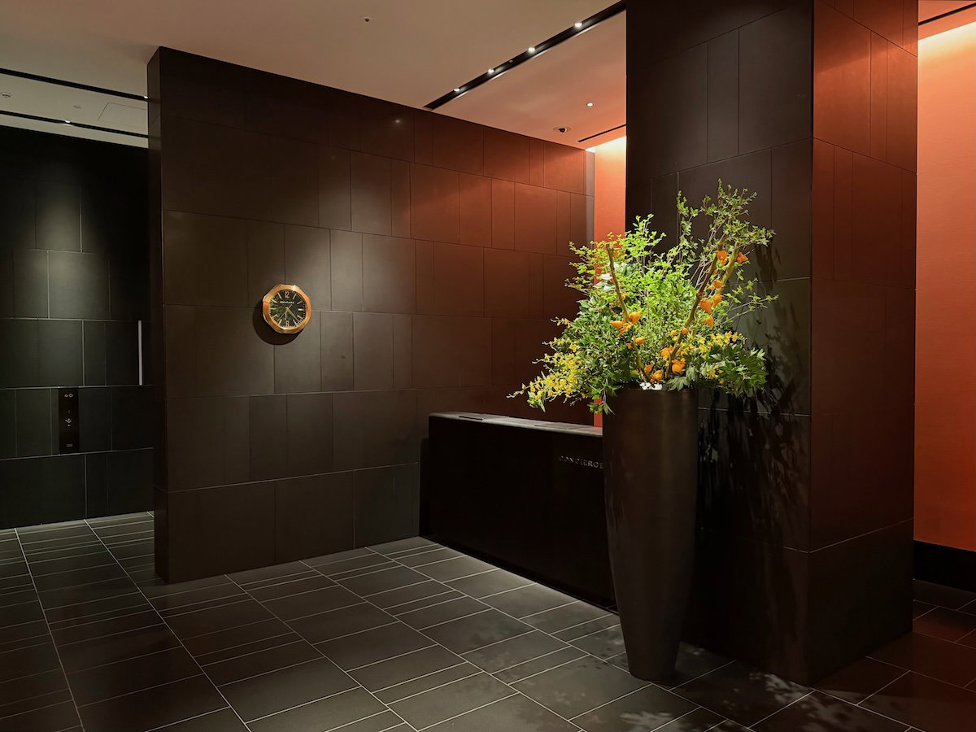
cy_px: 366
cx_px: 488
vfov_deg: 56.8
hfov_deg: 71.6
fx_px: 677
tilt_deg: -1.1
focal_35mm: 24
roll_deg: +1.1
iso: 1250
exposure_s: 1/25
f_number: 1.78
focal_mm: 6.76
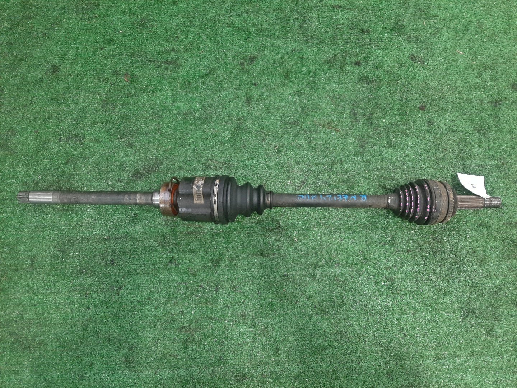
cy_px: 194
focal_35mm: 26
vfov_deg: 53.1
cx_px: 258
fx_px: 388
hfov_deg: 67.3
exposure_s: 1/25
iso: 173
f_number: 1.7
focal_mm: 3.93
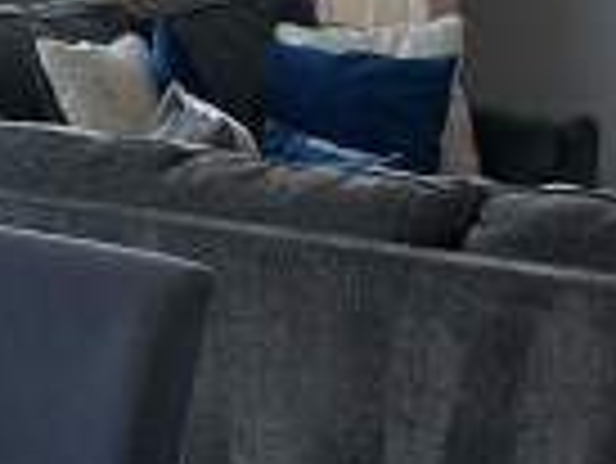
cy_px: 185
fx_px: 2494
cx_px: 121
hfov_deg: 14.0
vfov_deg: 10.6
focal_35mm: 140
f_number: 1.78
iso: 125
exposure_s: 1/120
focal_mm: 6.86
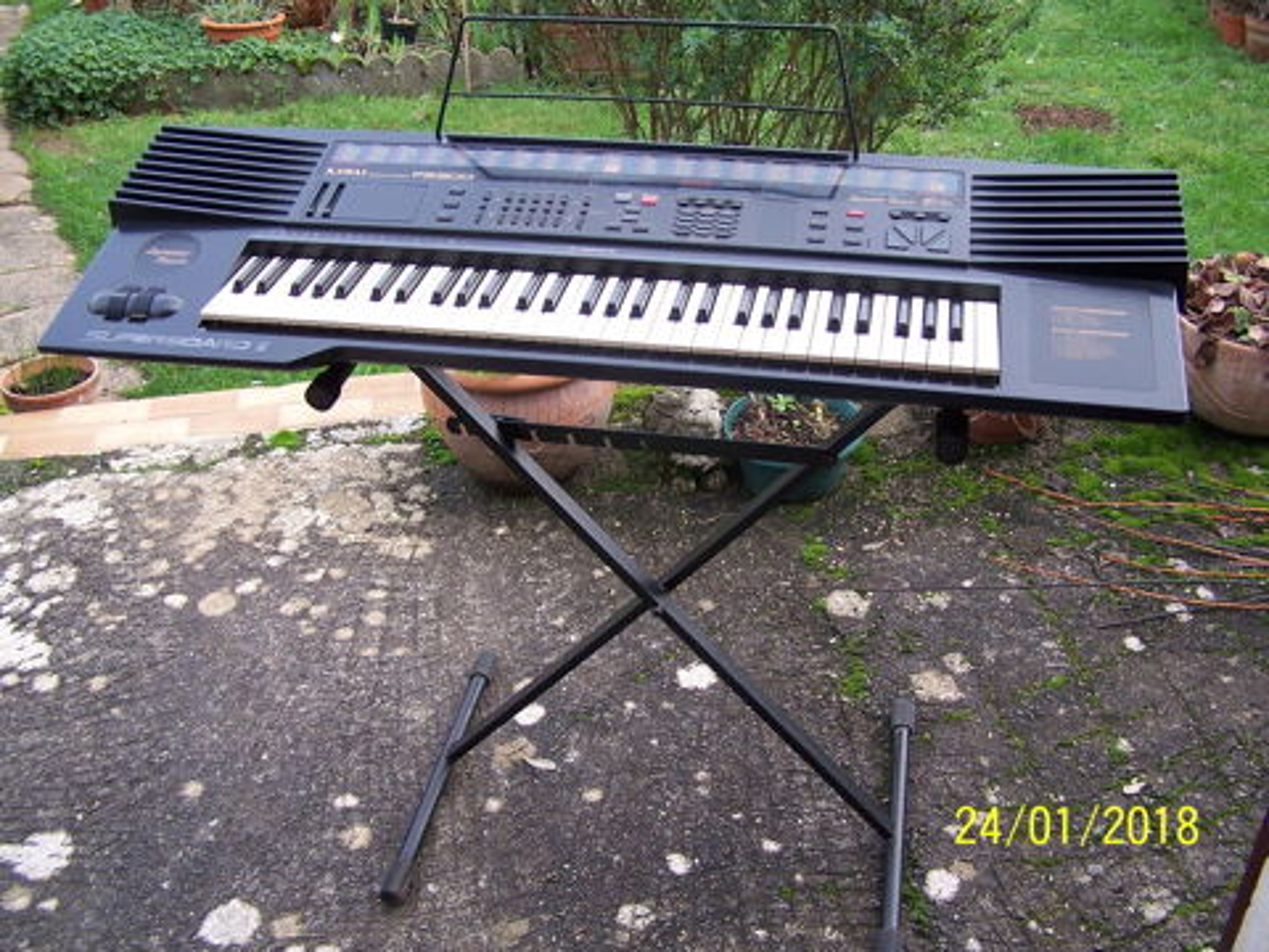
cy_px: 476
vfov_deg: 37.7
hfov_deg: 49.0
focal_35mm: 38
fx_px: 1393
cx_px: 634
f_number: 2.8
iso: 80
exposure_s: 1/100
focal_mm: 6.3
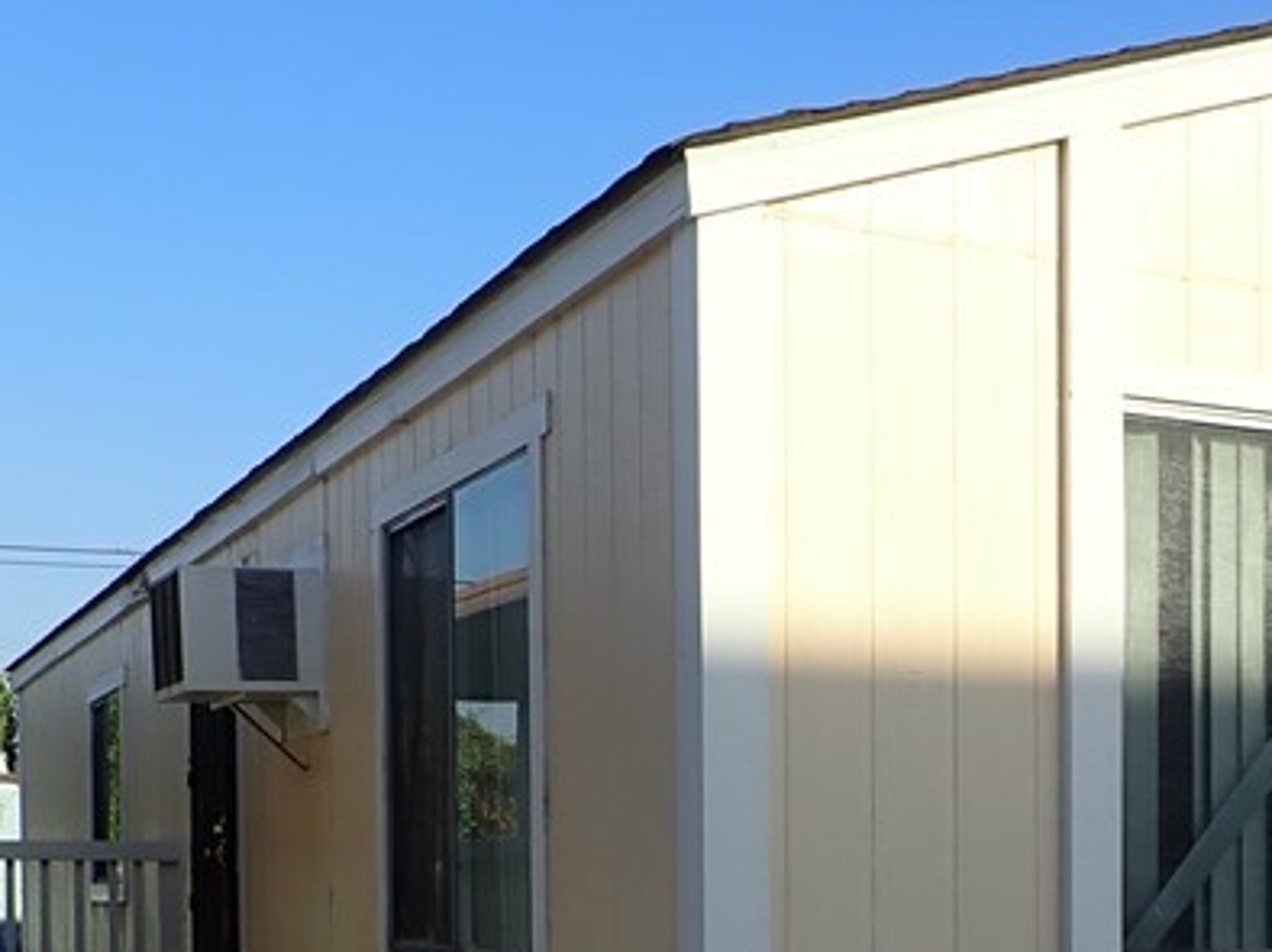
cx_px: 1130
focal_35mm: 65
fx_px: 2387
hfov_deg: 28.7
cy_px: 949
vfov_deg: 21.8
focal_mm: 4.5
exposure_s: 1/160
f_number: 8
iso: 100
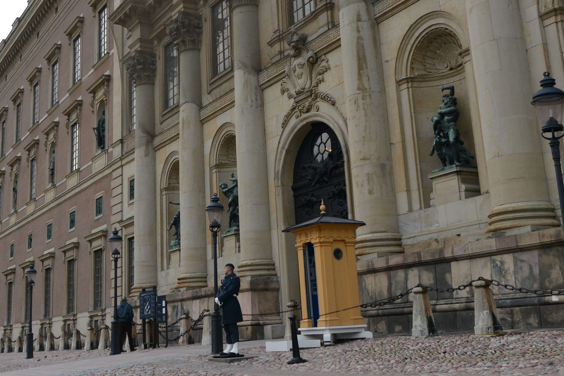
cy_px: 108
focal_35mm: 51
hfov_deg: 38.8
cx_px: 250
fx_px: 799
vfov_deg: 26.2
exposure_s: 1/250
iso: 1250
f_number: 8
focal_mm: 28
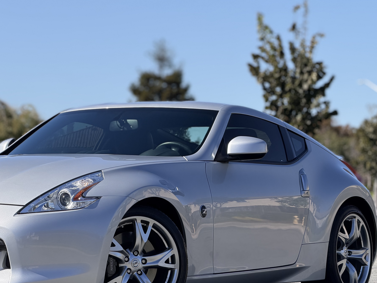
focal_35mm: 161
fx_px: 1753
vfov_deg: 9.2
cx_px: 109
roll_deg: -0.9
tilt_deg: +0.5
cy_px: 182
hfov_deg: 12.2
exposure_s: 1/701
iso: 32
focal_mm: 16.89
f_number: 2.8
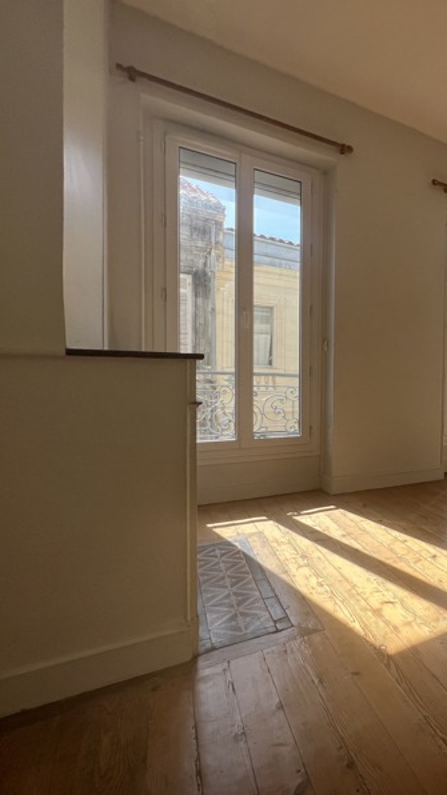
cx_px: 510
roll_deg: -1.8
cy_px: 398
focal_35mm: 19
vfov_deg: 89.6
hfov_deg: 42.9
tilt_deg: -3.3
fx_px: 401
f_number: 1.8
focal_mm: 1.57
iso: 32
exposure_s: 1/485
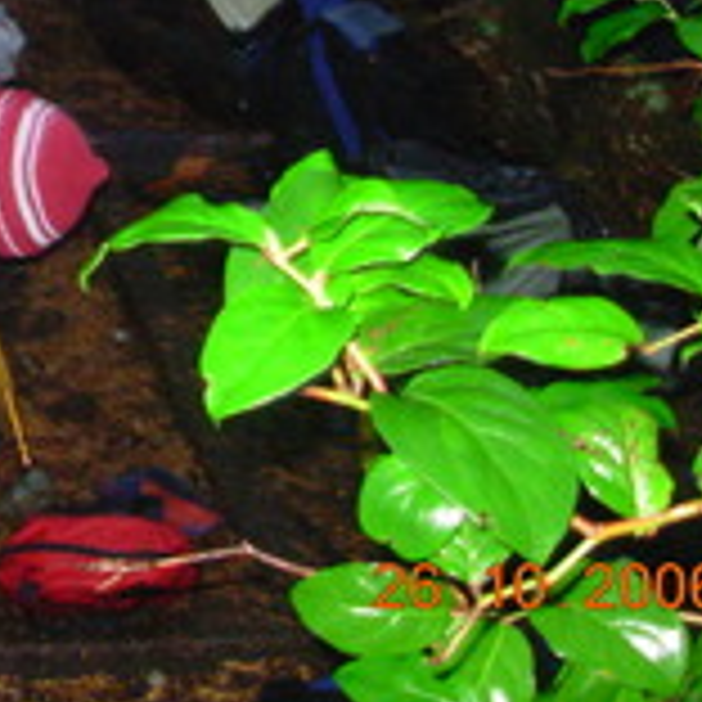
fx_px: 1973
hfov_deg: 19.1
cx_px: -135
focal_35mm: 86
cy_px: 54
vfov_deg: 19.7
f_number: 2.9
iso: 200
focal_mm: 6.3
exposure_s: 1/4
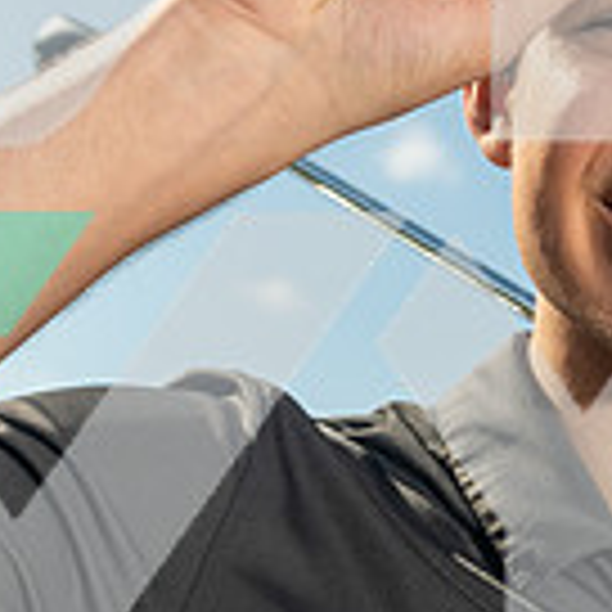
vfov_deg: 13.0
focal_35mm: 134
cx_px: 770
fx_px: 2680
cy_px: 452
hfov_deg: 12.7
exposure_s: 1/200
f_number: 5.6
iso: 500
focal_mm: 37
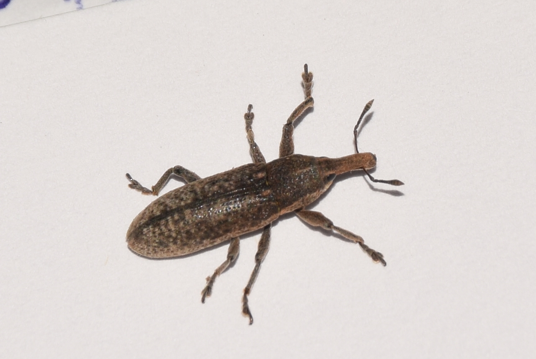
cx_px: 268
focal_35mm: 210
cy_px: 180
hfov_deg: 9.8
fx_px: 3129
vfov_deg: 6.6
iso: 100
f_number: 14
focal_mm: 140
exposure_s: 1/200
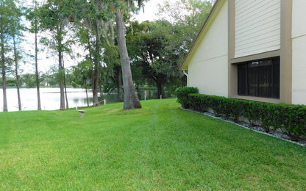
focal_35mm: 25
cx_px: 150
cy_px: 90
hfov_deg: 72.5
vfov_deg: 49.3
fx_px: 208
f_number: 3
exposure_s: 1/320
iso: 125
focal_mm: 4
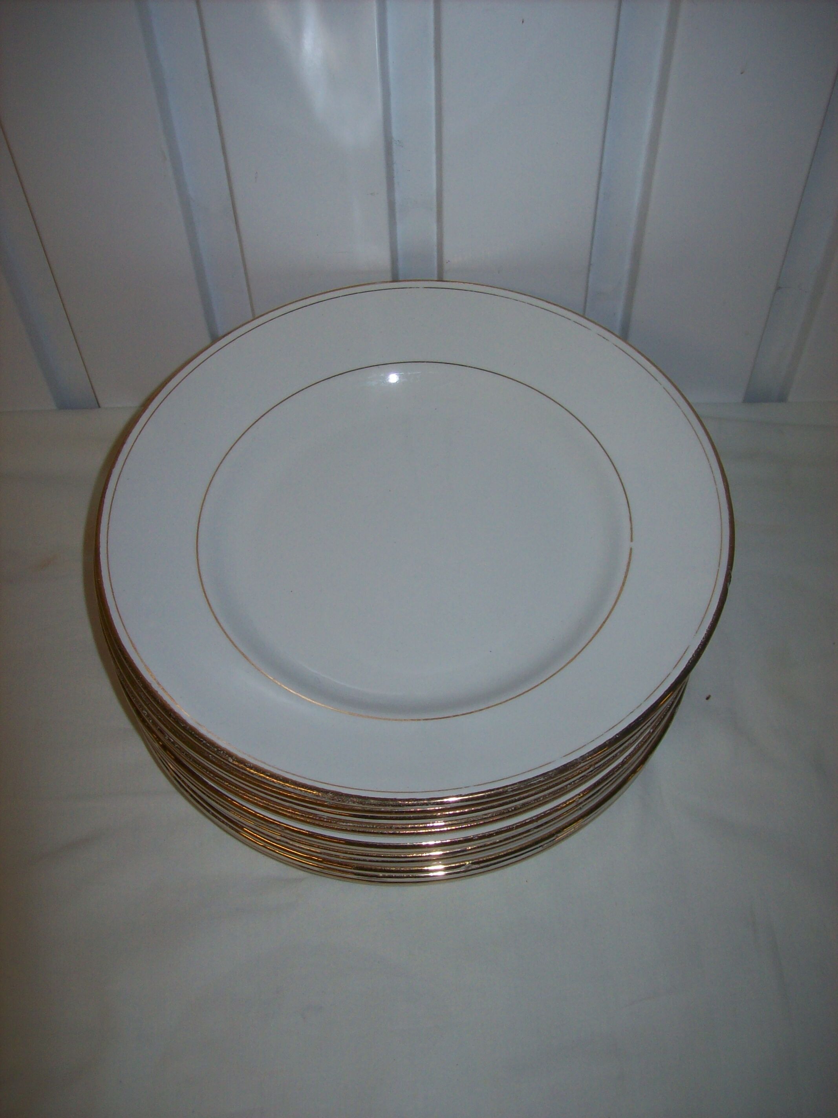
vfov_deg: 51.4
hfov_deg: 39.6
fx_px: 1163
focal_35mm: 36
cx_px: 419
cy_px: 559
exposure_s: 1/64
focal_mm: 6
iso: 80
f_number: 2.7
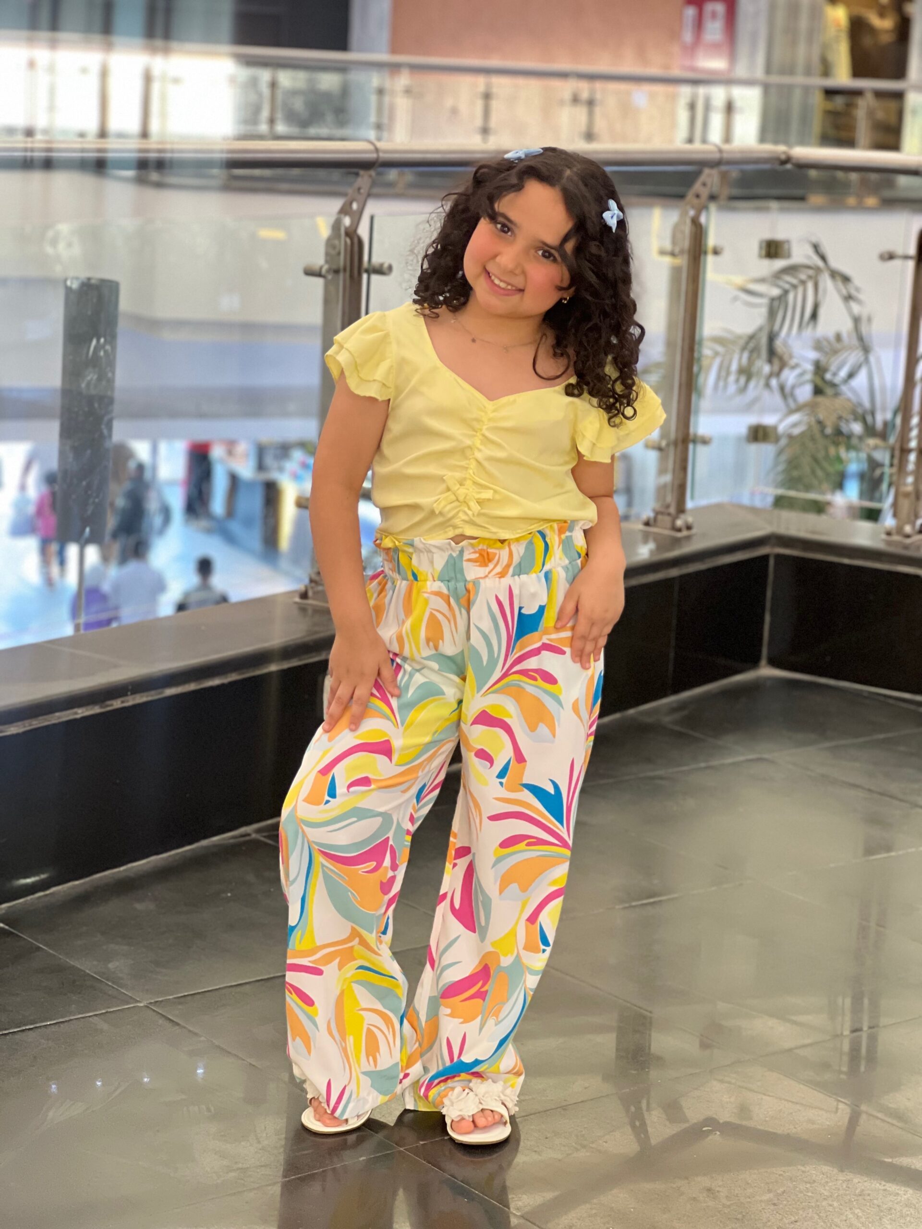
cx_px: 461
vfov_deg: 25.3
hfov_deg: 19.1
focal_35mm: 77
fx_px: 2735
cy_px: 614
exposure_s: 1/33
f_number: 2.8
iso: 320
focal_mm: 9
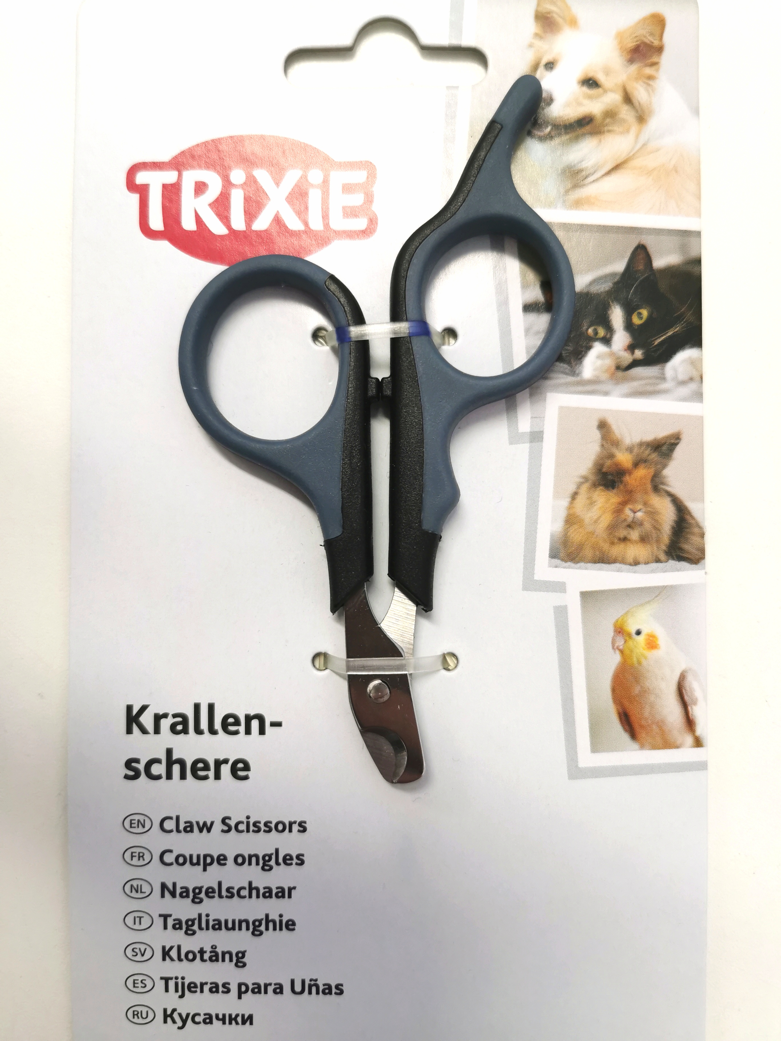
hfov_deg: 51.4
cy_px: 520
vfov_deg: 65.3
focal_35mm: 27
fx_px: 812
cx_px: 390
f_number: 1.6
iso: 160
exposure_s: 1/100
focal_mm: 5.56
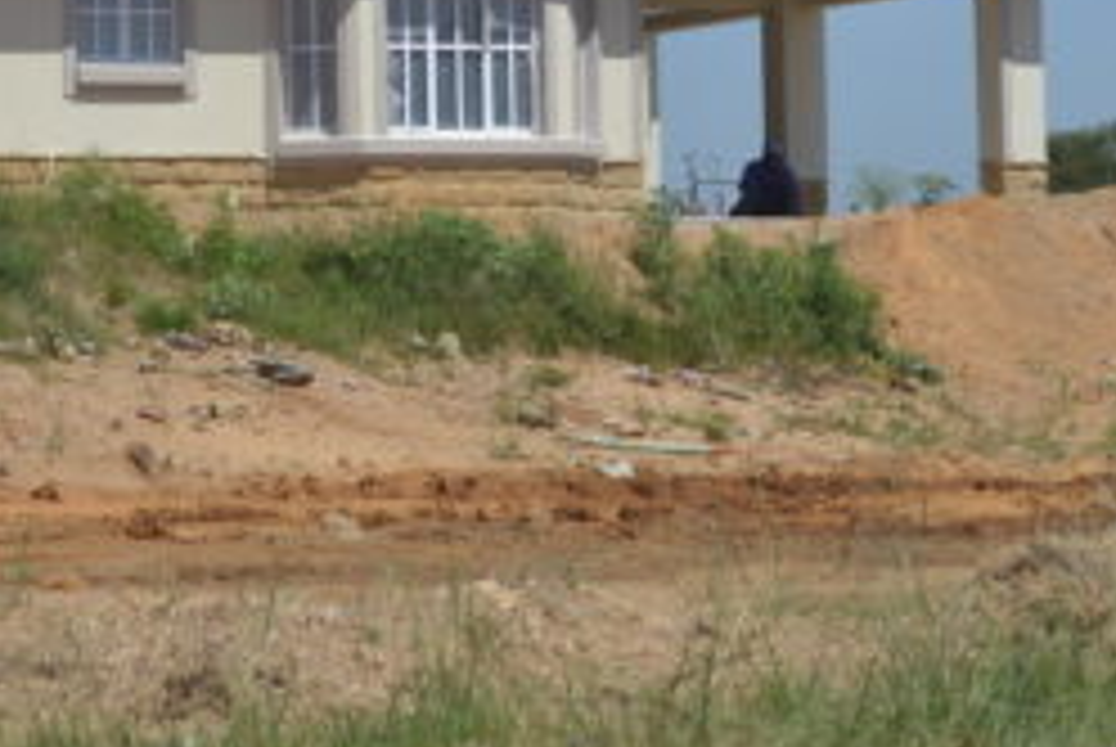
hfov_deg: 10.2
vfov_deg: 6.9
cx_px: -171
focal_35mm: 199
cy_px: -140
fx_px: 6183
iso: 100
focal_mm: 55
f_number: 8
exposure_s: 1/250
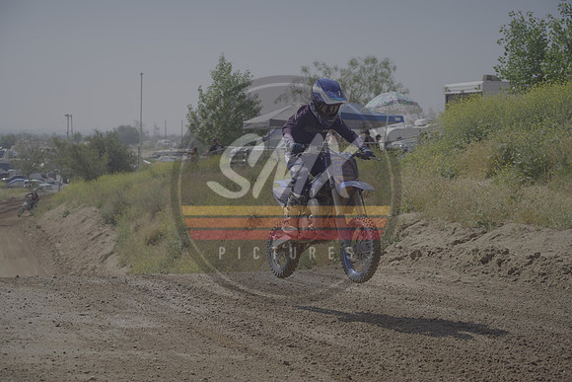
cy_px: 191
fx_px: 969
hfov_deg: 32.9
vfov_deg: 22.3
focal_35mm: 61
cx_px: 286
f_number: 4
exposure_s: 1/5000
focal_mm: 61
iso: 800
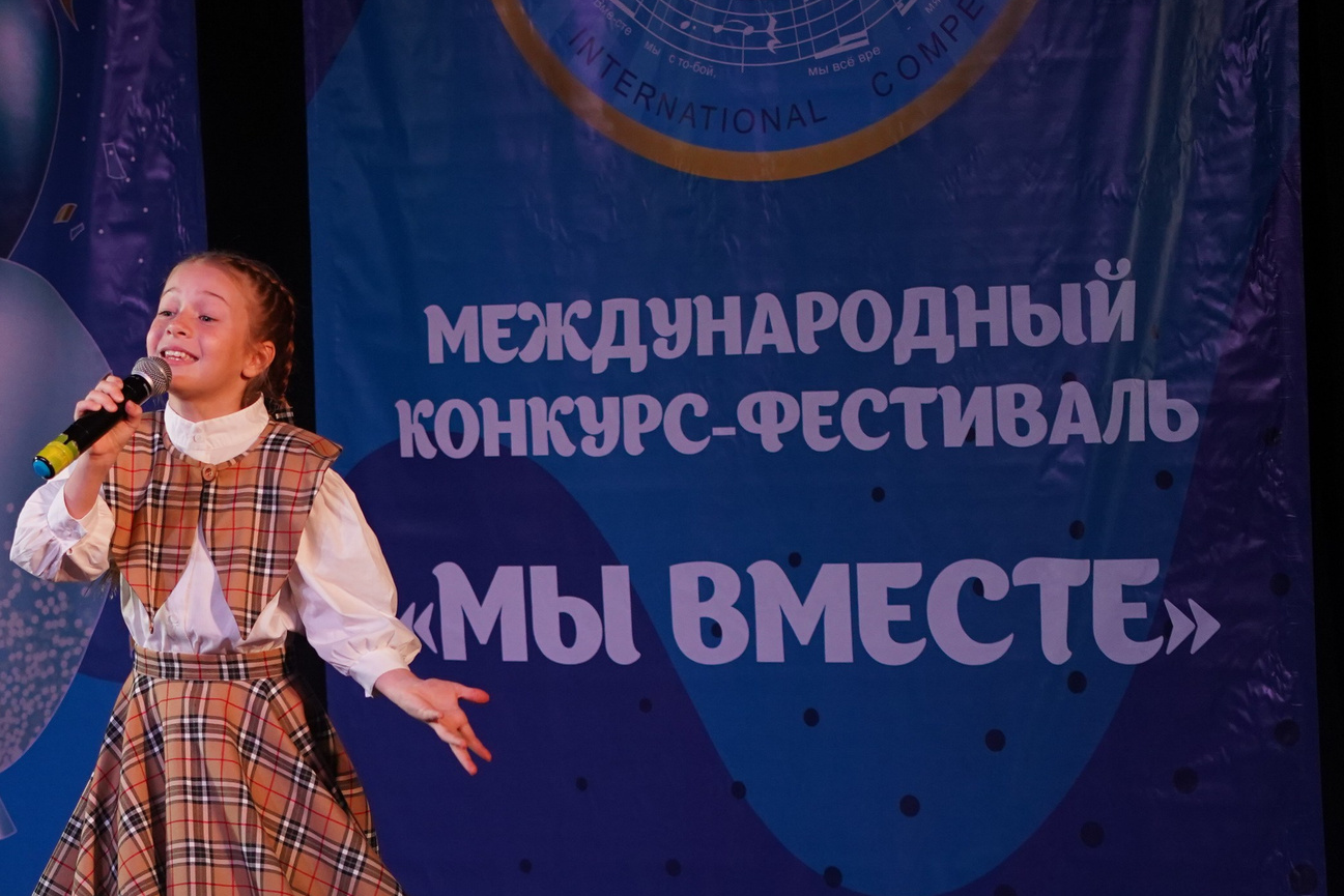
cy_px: 706
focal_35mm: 148
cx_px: 91
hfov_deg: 13.7
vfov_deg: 9.3
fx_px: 5526
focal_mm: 75
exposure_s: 1/400
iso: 2000
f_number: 4.5
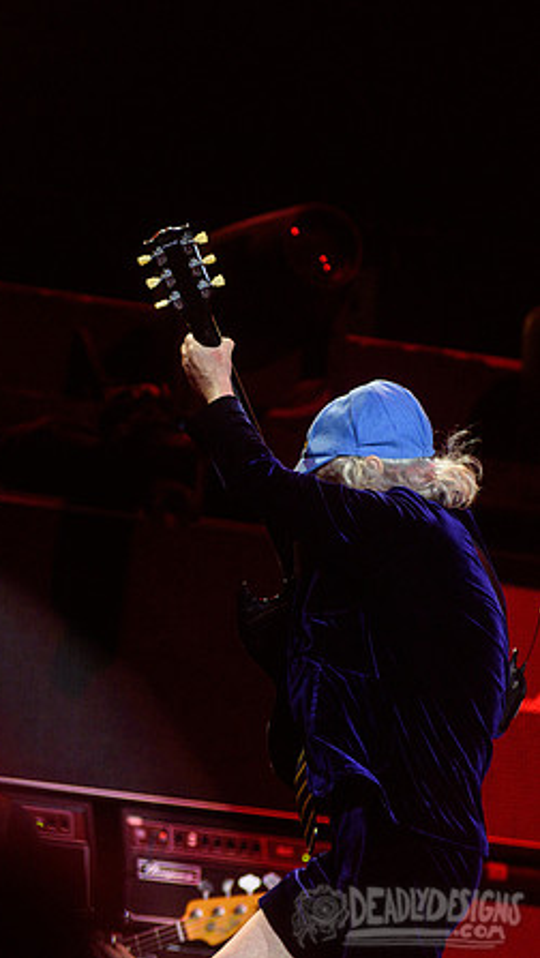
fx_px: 7471
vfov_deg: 7.3
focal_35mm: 294
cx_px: 126
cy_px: 439
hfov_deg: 4.1
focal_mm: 170
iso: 2500
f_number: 4
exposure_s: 1/800
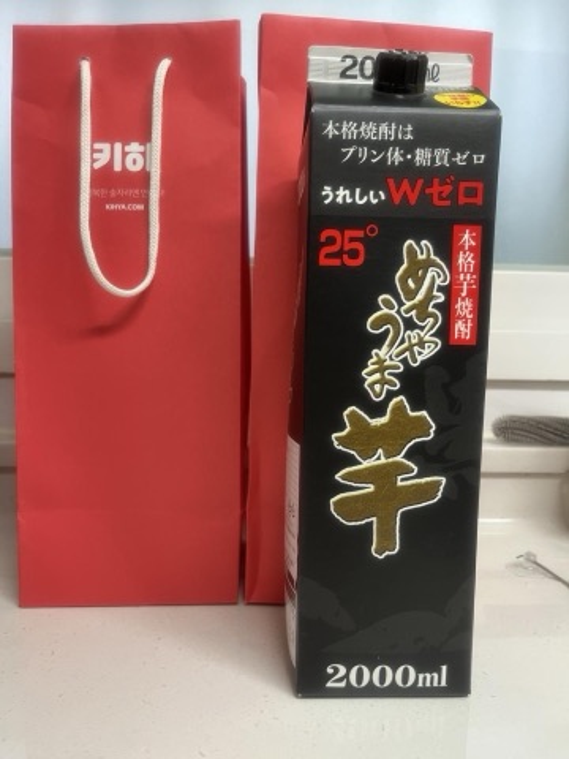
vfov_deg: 67.3
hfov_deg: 53.1
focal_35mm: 26
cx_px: 284
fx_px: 570
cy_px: 380
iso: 125
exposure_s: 1/60
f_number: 1.6
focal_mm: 5.1
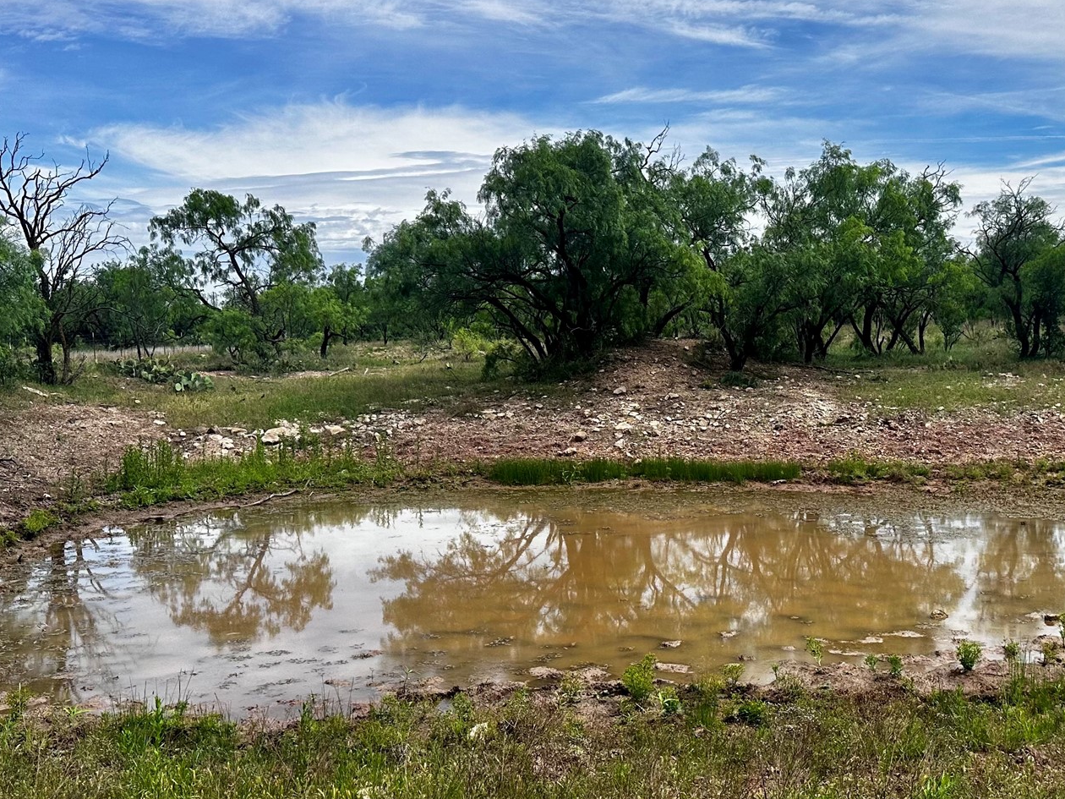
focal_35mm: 39
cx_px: 698
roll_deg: +0.3
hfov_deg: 47.2
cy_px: 470
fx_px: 1200
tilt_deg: -5.9
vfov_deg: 36.7
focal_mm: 6.86
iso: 80
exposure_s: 1/5000
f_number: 1.78
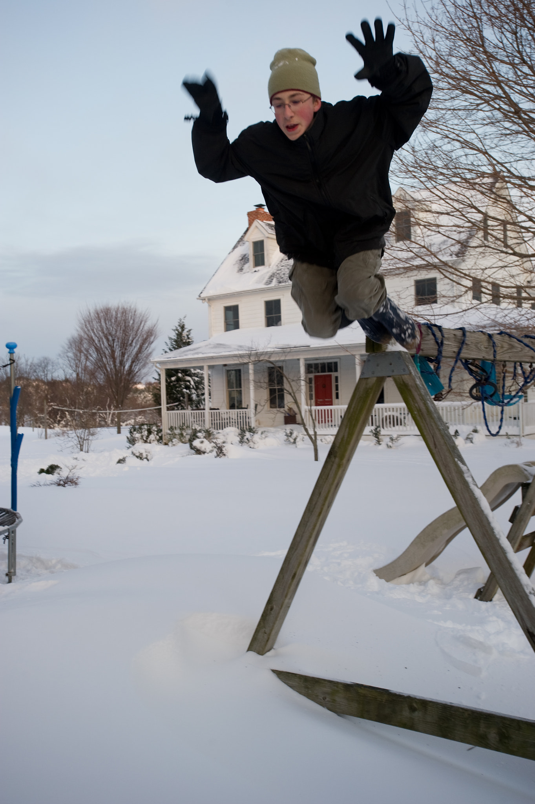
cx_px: 268
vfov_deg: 54.5
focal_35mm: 35
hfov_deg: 37.8
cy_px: 402
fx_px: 781
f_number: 5.6
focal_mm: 35
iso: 400
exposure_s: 1/125
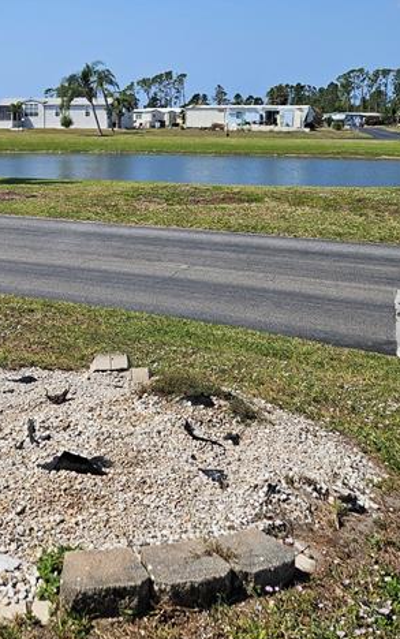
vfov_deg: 47.2
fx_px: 697
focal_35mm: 40
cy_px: 150
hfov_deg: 31.5
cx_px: 102
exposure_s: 1/2693
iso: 25
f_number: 1.8
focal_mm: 5.4
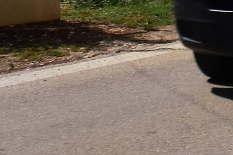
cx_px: 425
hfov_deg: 10.4
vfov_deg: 7.2
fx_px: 1196
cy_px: -150
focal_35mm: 185
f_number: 16
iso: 1250
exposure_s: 1/1000
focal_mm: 22
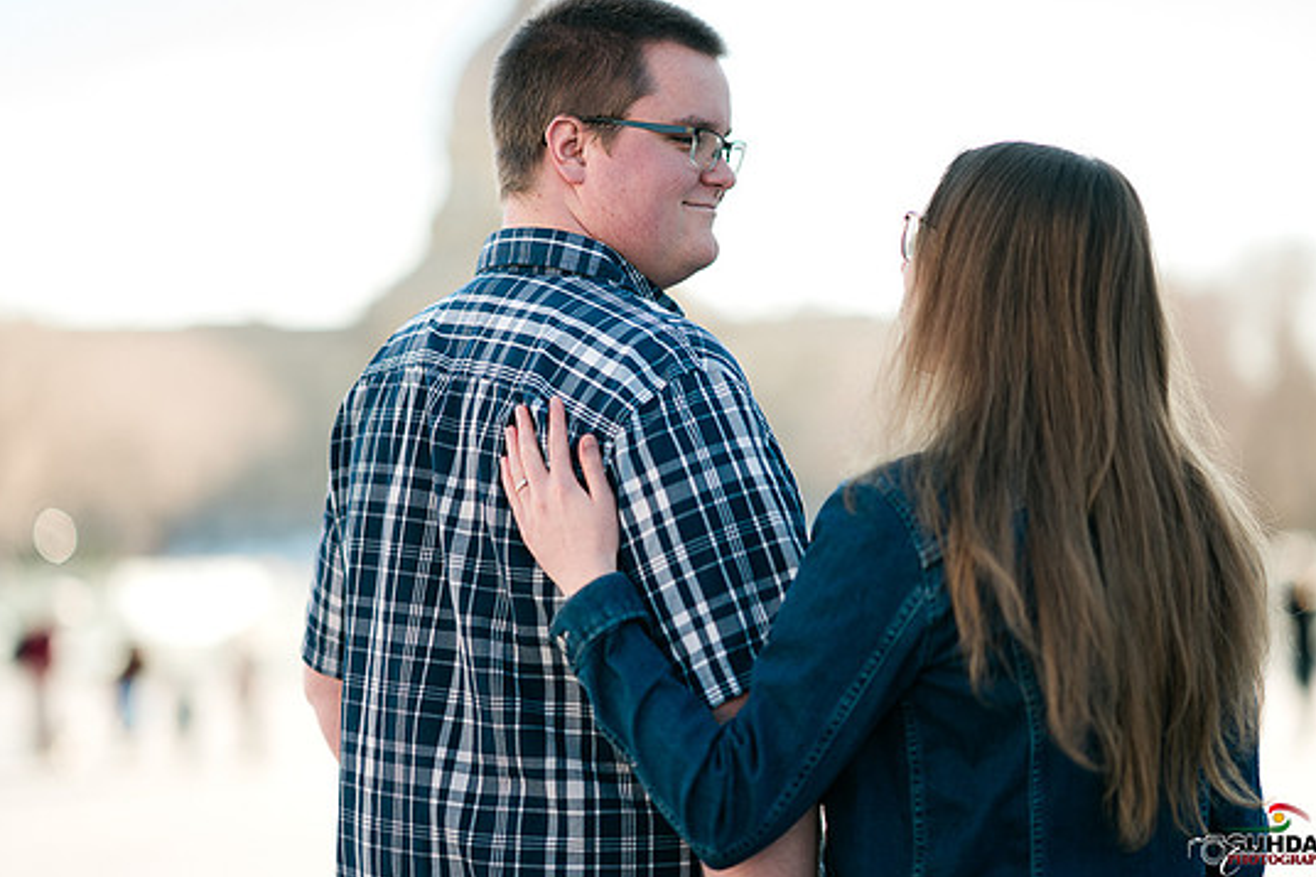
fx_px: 3362
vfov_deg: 14.9
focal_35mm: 92
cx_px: 646
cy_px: 414
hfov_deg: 22.1
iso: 100
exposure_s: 1/1600
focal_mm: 85
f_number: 1.4
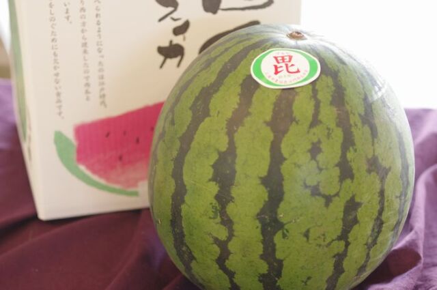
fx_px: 909
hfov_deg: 27.0
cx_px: 218
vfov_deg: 18.1
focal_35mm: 75
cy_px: 145
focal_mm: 50
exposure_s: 1/100
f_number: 2.8
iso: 400
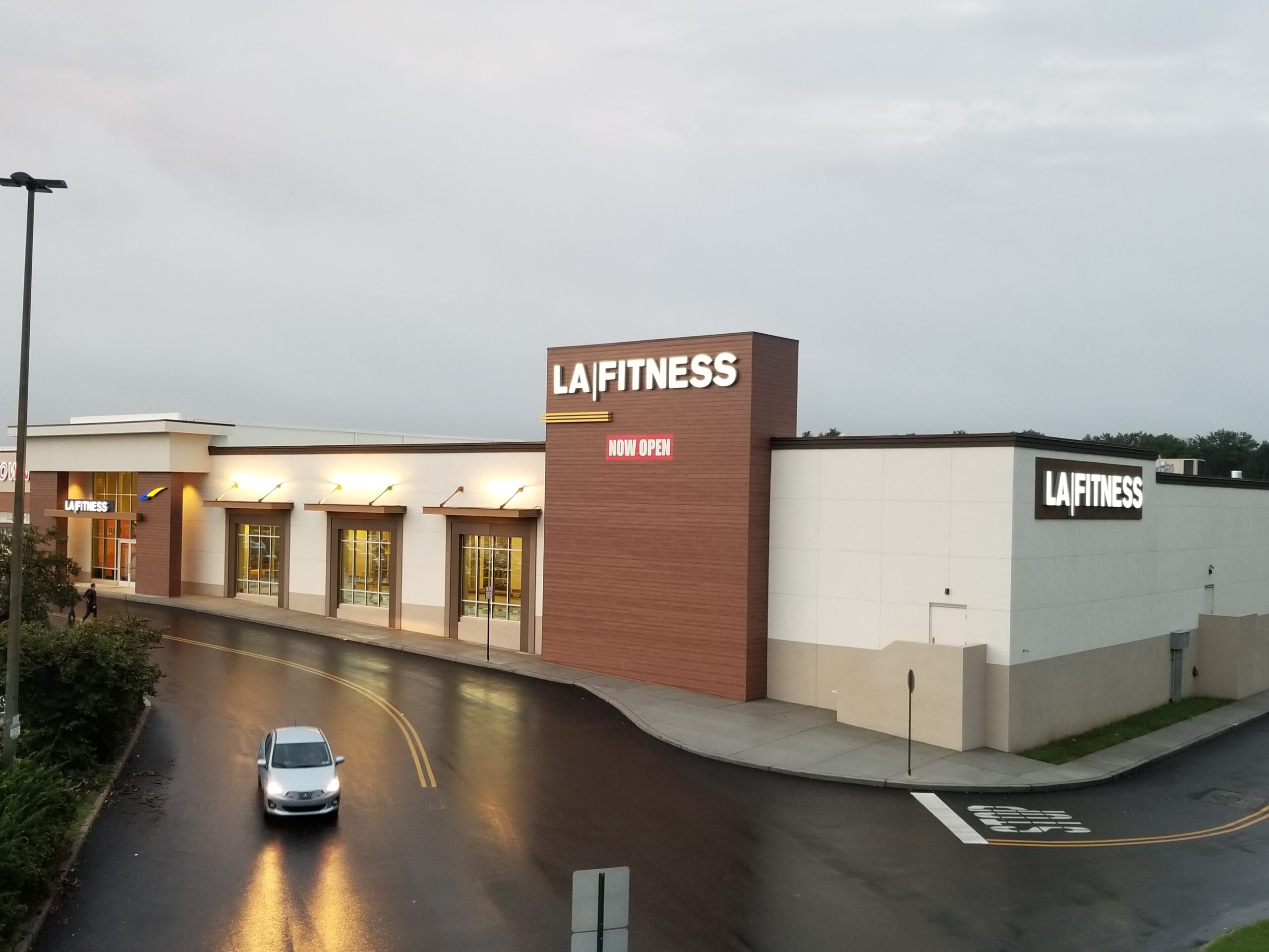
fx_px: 953
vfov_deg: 53.1
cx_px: 634
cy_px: 476
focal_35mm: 26
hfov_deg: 67.3
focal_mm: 4.3
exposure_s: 1/50
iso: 160
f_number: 1.7
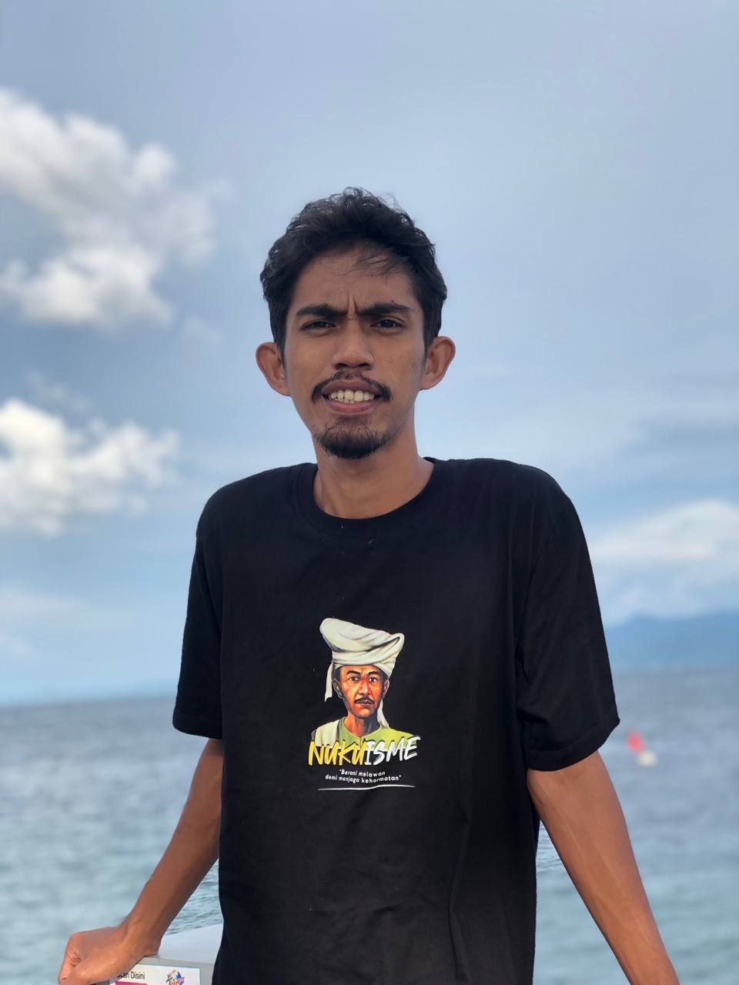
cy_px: 492
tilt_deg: +8.4
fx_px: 1622
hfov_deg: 25.7
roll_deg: +2.9
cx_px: 370
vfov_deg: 33.8
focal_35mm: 57
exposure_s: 1/144
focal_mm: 6.6
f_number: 2.8
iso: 20
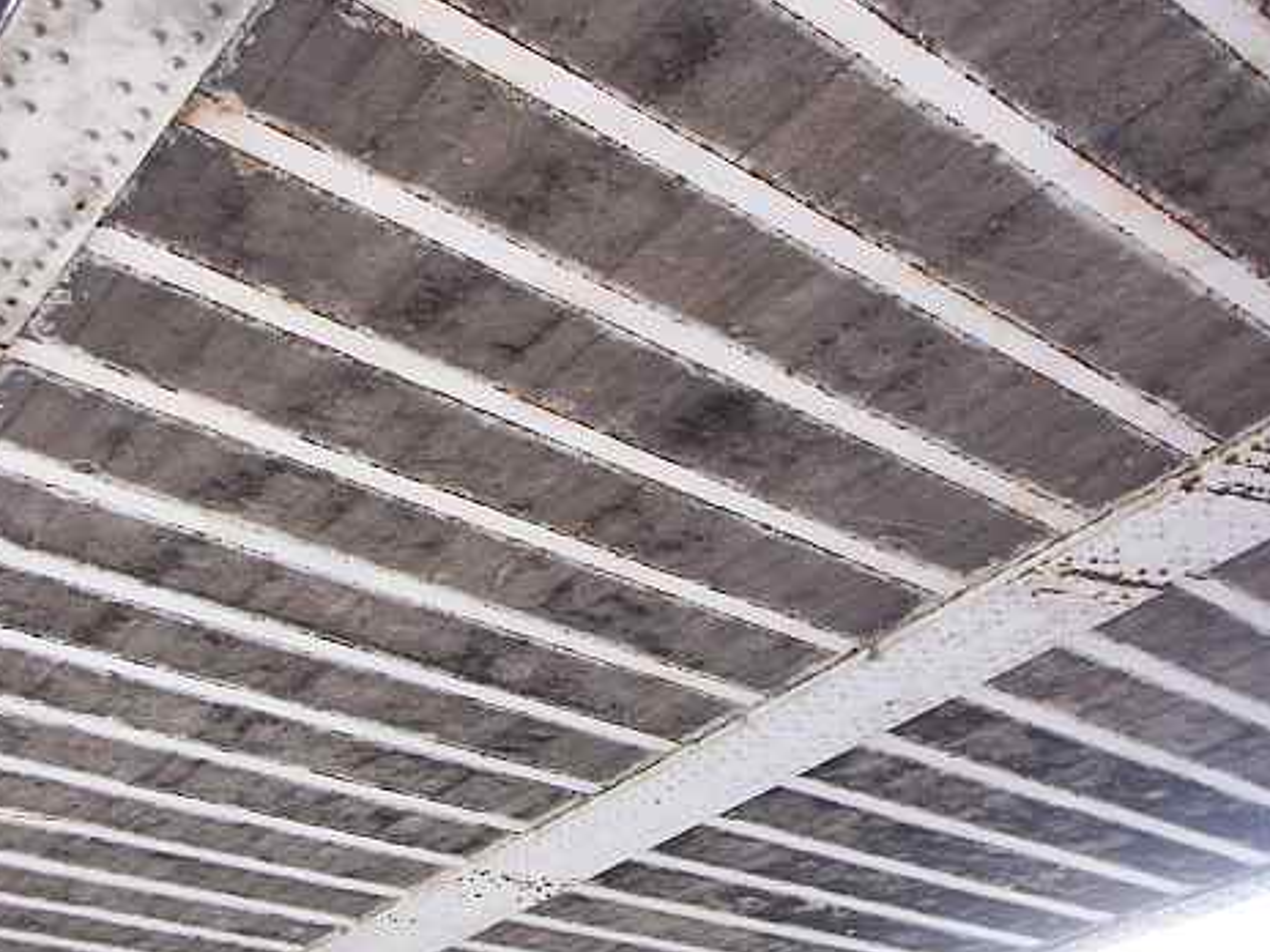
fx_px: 1541
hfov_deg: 44.8
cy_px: 507
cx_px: 665
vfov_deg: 34.3
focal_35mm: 42
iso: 200
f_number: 3.9
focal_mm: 6.4
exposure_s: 1/80
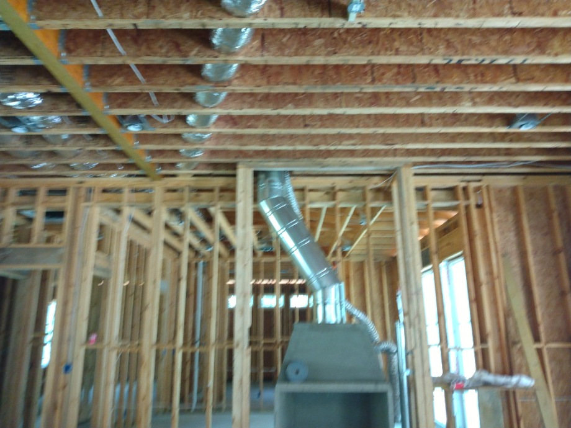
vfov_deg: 66.0
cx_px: 286
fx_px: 330
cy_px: 214
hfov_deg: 81.7
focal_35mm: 20
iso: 303
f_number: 2
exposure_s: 1/30
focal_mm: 3.54
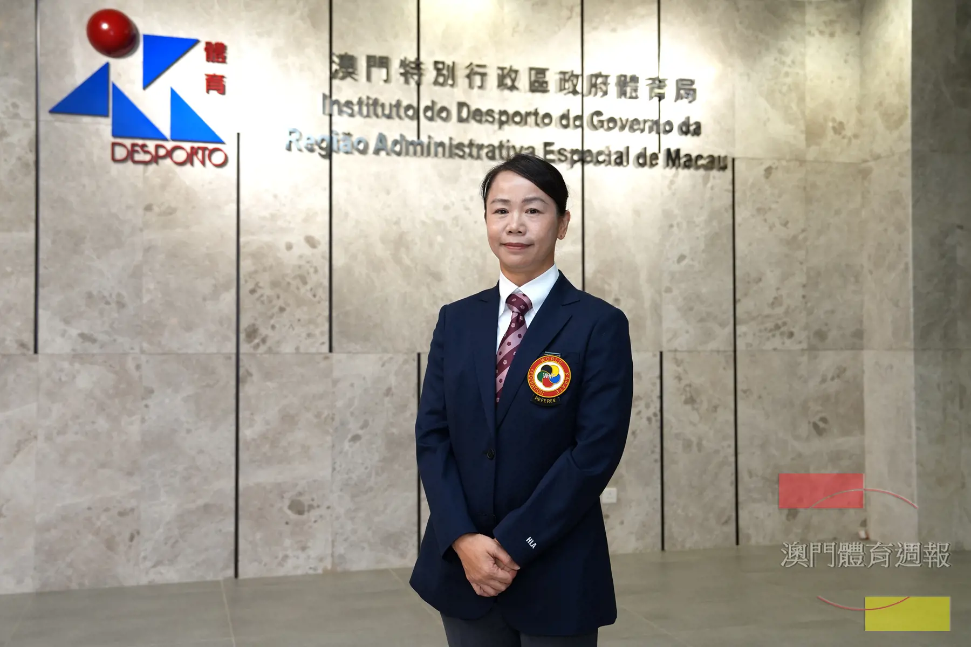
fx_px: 971
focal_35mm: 36
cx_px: 486
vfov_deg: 36.9
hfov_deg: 53.1
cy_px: 324
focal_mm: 36
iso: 640
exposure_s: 1/200
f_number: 4
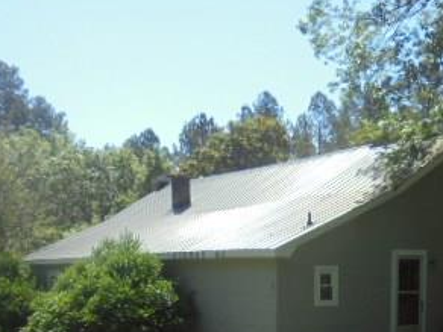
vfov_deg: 24.6
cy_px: 324
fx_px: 729
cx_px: 300
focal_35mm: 57
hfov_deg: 33.4
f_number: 3.5
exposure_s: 1/500
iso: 100
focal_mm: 4.6
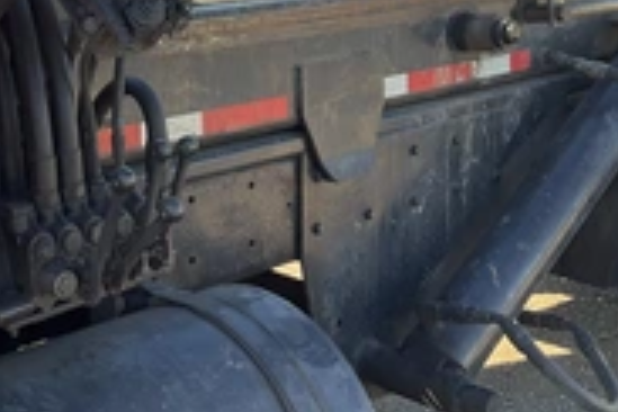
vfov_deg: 20.2
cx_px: 44
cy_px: 30
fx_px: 1133
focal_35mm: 66
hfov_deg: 29.1
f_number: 1.8
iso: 16
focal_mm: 3
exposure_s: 1/129
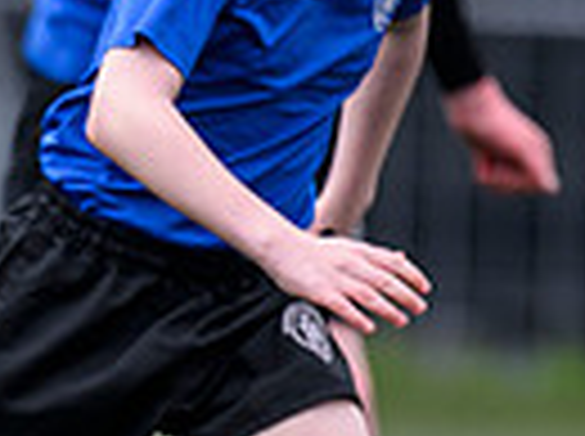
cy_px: 333
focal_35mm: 1932
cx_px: -505
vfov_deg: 0.8
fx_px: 32590
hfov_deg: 1.0
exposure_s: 1/1600
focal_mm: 400
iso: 800
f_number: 3.5
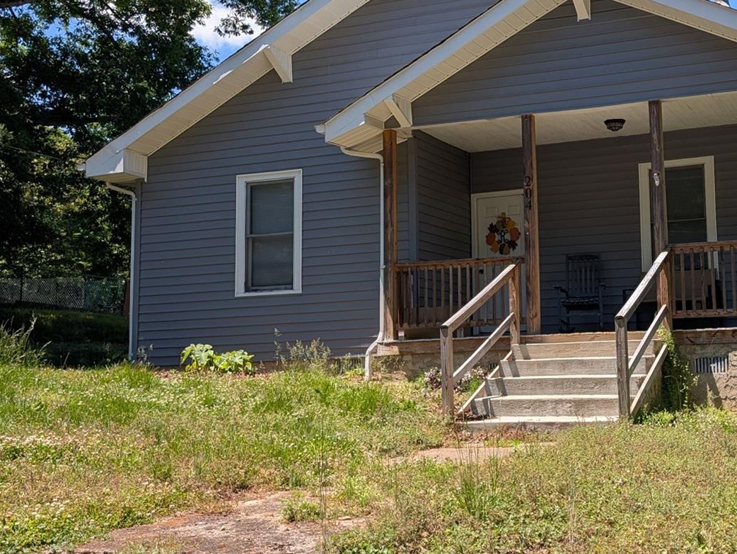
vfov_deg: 30.9
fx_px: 1002
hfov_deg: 39.5
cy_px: 257
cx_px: 531
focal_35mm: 47
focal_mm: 6.9
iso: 20
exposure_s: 1/696
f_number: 1.68
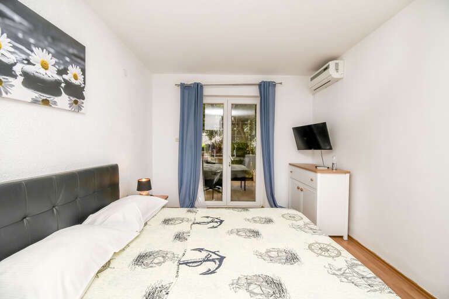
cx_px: 224
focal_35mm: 15
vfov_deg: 77.3
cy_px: 150
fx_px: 187
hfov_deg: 100.4
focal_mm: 10
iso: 200
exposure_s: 1/160
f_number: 8
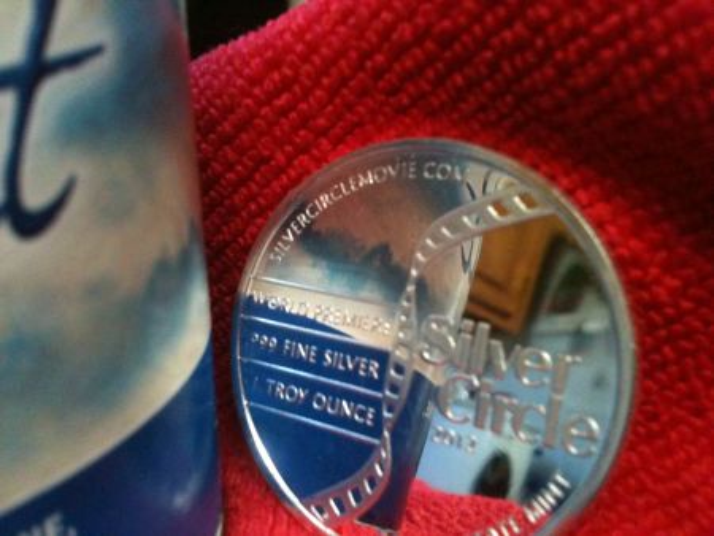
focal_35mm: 35
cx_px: 357
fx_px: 722
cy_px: 268
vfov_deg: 40.7
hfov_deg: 52.6
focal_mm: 3.85
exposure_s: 1/17
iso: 400
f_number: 2.8
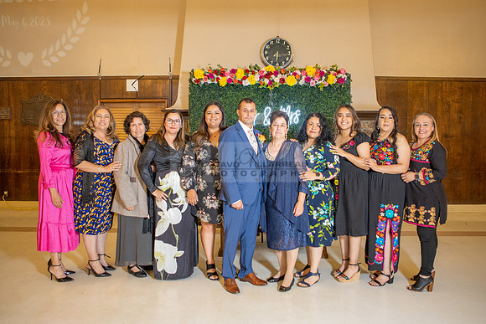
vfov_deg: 45.0
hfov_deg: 63.7
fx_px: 391
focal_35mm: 29
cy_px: 157
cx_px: 246
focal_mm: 27
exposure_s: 1/125
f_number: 2.8
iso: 800
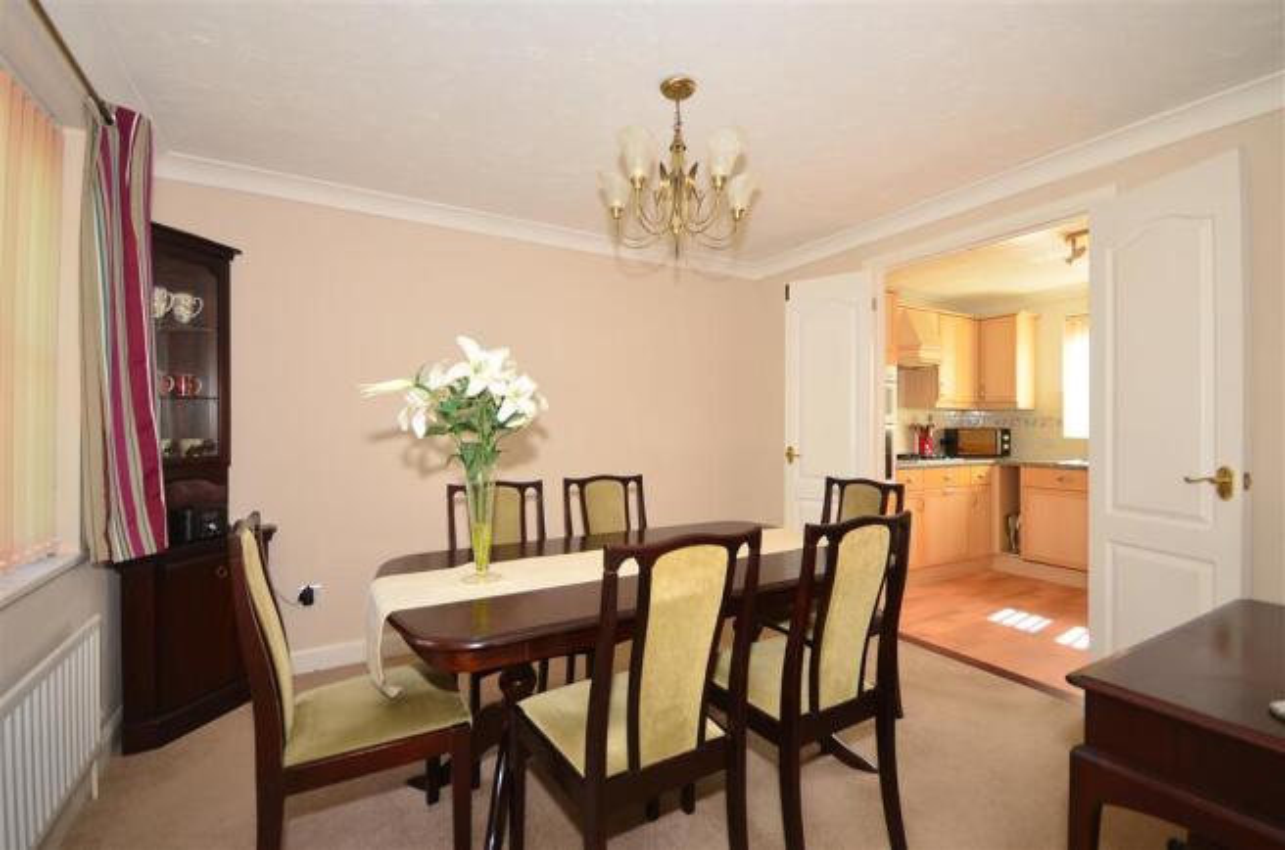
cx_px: 642
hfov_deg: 100.5
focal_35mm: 15
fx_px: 534
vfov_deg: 77.0
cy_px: 425
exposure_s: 1/50
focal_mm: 10
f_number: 5
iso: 200
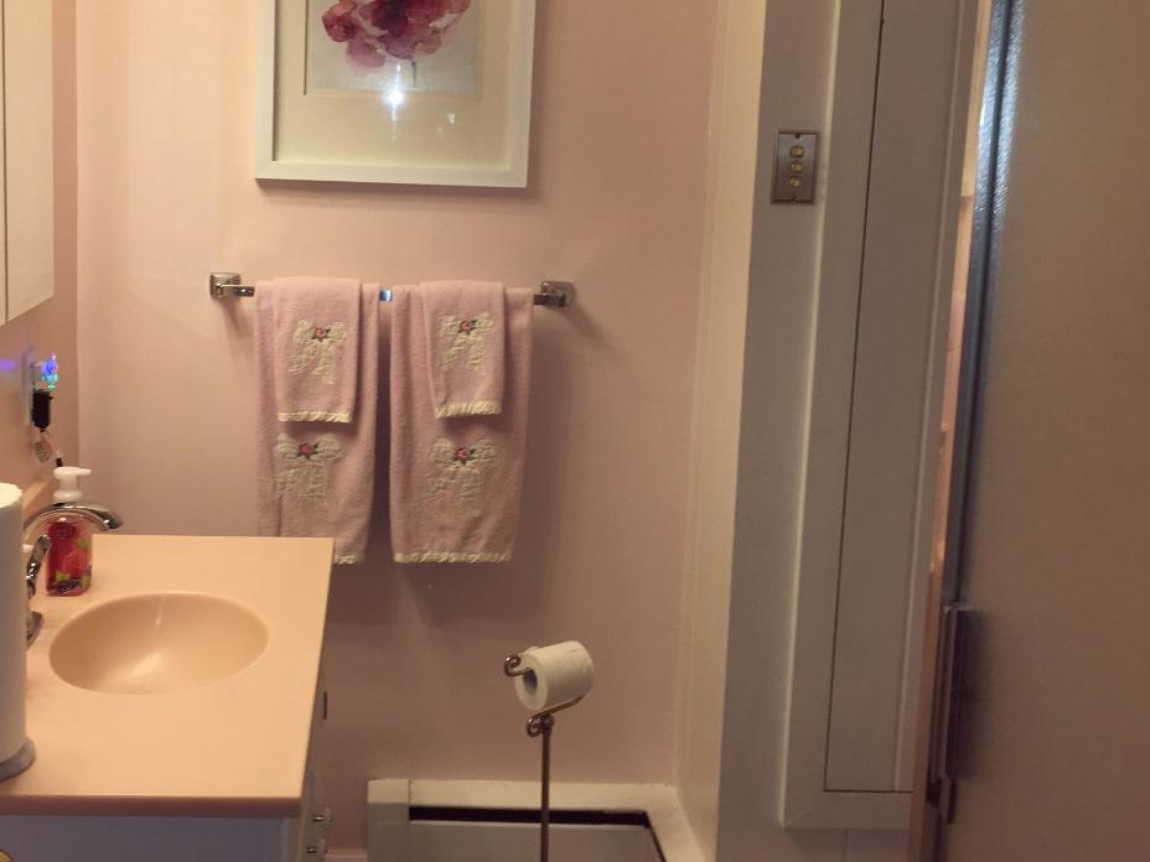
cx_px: 415
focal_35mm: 45
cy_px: 348
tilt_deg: -11.1
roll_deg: -1.7
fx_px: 1495
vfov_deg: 32.1
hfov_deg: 41.7
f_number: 2.2
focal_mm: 4.15
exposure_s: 1/30
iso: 25
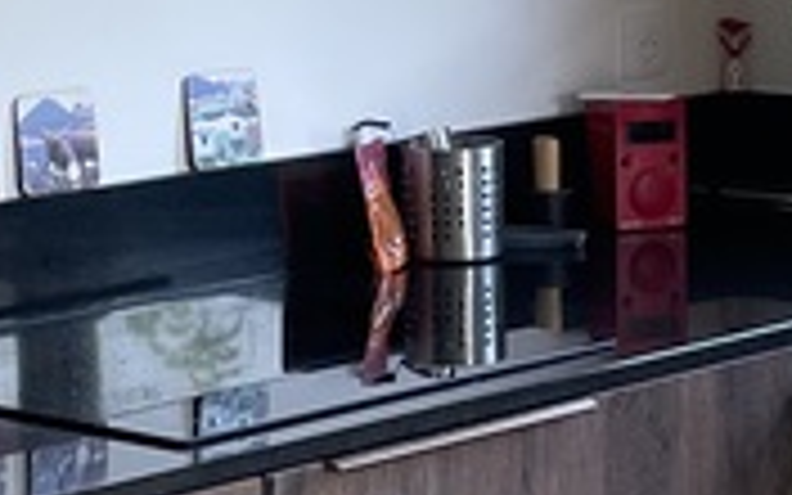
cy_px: 140
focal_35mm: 160
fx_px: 3454
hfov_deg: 13.1
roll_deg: +1.2
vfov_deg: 8.2
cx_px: 554
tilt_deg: -7.2
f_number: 1.6
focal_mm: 4.2
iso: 80
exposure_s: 1/121
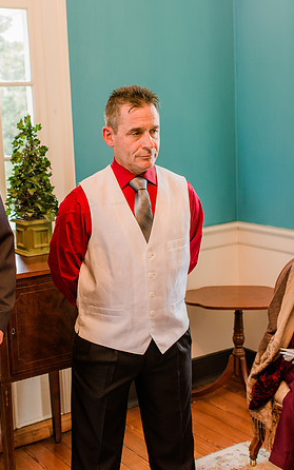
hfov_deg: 24.0
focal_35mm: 54
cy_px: 234
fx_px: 692
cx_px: 137
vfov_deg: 37.5
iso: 800
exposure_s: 1/100
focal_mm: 35
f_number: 2.5
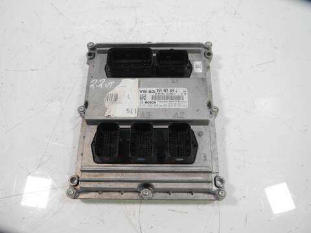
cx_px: 156
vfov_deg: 49.7
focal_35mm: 28
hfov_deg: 63.4
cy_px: 116
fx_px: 252
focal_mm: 14
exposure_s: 1/60
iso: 500
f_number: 3.5
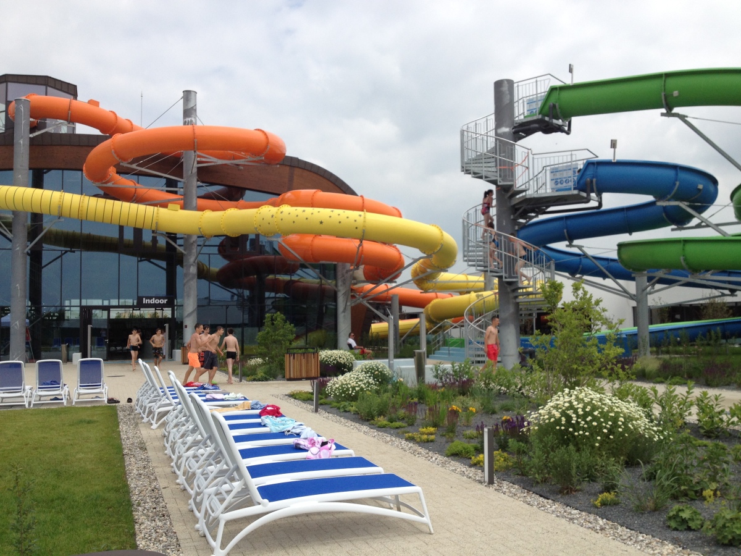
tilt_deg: +1.0
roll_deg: +0.8
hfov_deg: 52.6
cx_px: 370
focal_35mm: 35
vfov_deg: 40.7
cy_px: 278
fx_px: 749
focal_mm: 4.28
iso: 50
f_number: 2.4
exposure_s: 1/2208
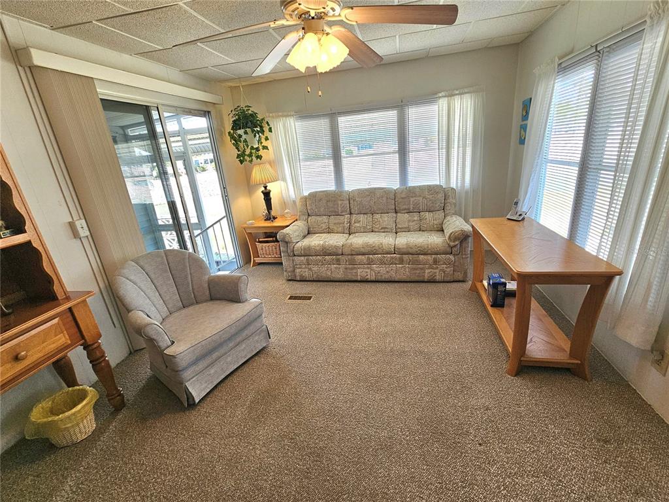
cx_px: 334
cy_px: 251
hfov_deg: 106.2
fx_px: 251
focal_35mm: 13
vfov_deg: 89.9
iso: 80
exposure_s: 1/120
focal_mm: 2.2
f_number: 2.2
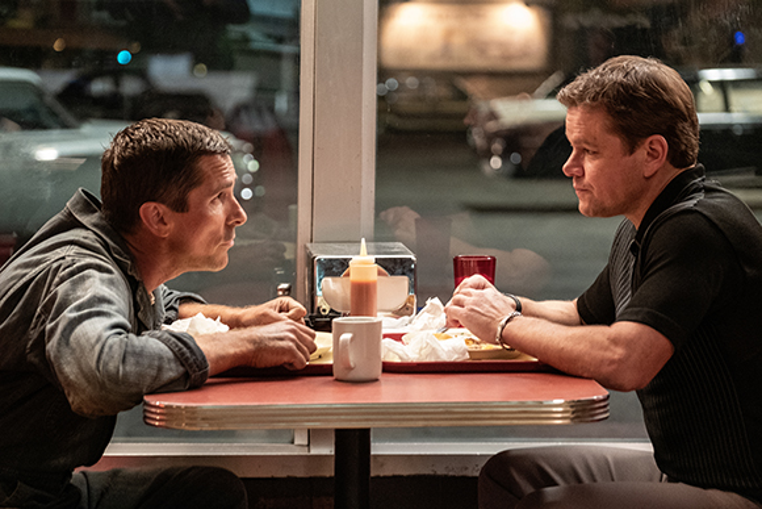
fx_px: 2456
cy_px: 254
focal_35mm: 116
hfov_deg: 17.6
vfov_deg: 11.8
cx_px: 381
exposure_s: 1/100
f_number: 2.8
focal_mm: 77.3
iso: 5000
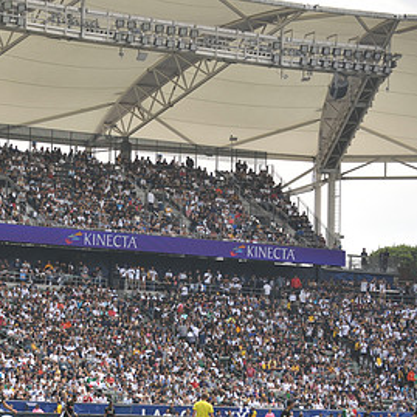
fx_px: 2044
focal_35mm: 150
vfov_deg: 11.6
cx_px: -16
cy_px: 287
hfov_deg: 11.5
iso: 320
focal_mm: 82
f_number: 3.5
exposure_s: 1/2500
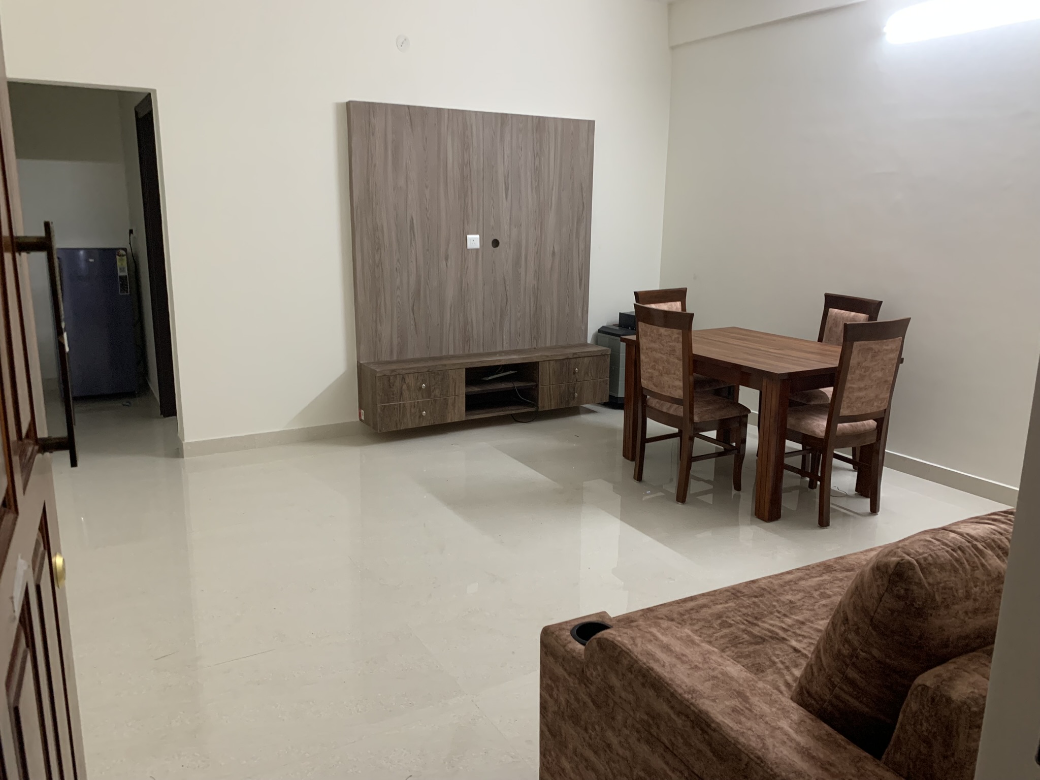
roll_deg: -0.1
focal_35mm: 26
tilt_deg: -12.5
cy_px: 390
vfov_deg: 53.1
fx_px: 781
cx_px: 520
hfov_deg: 67.3
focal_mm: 4.25
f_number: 1.8
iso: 320
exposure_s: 1/50
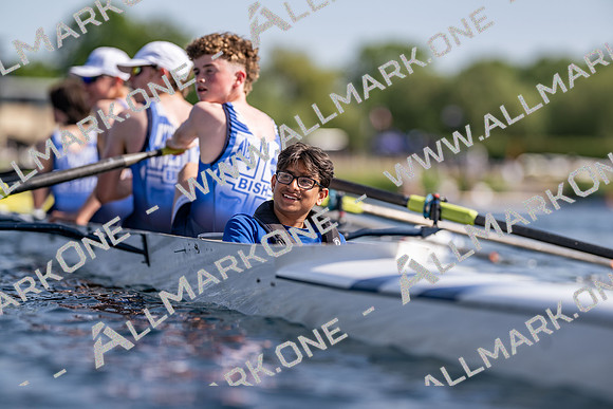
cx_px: 306
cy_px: 204
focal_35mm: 135
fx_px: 2299
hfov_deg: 15.2
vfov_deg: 10.2
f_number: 1.8
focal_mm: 135
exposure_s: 1/4000
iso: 64
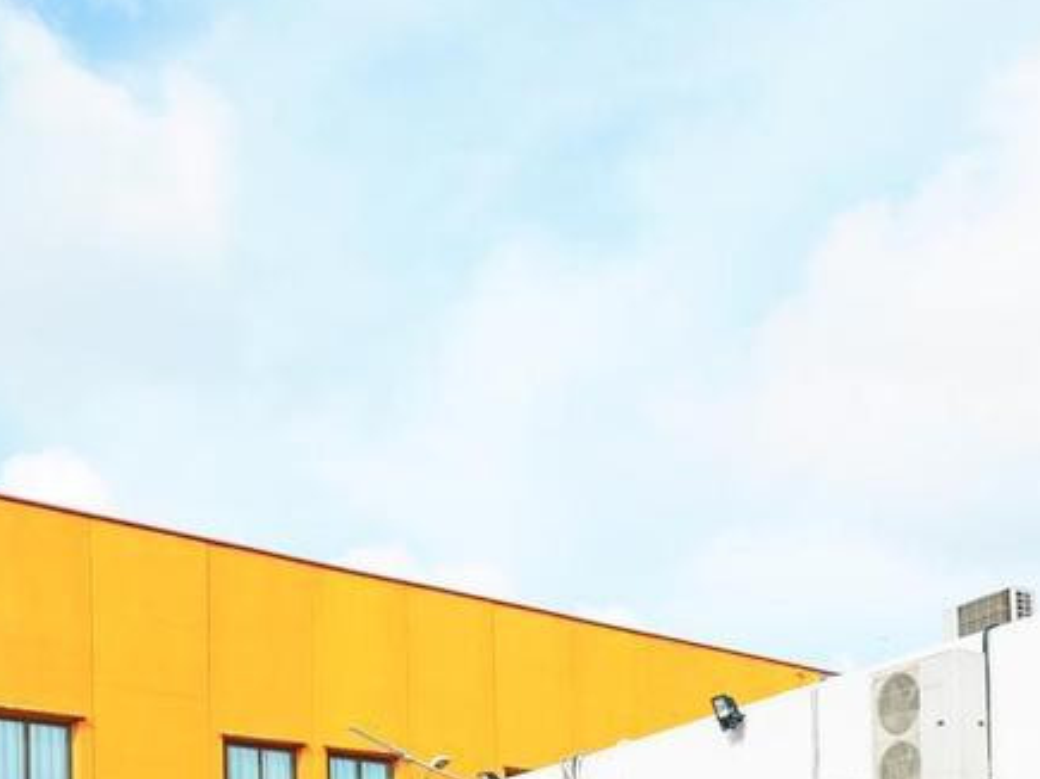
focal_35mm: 46
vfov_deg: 27.0
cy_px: 983
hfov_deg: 40.8
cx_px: 689
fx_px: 1382
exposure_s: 1/190
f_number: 1.88
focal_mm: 5.59
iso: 50
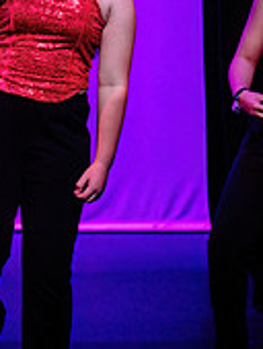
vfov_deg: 4.0
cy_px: 65
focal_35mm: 499
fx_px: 5042
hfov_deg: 3.0
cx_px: -170
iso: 1600
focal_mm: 130
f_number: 2.8
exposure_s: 1/500
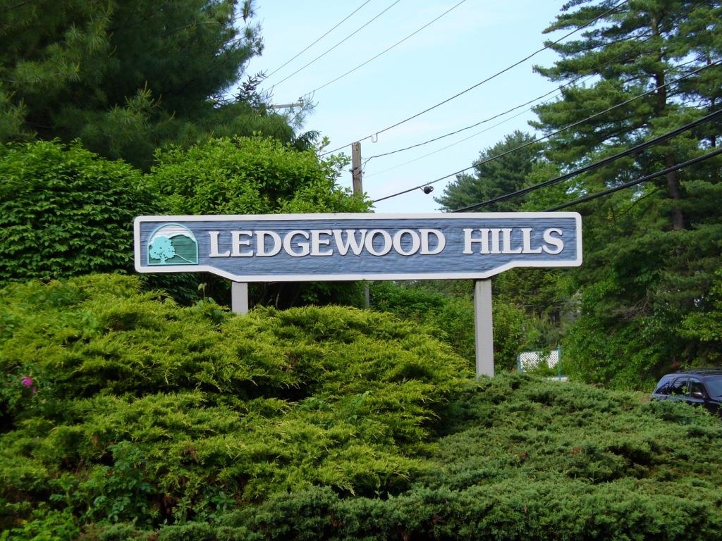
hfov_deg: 25.0
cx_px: 361
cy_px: 270
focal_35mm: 78
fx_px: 1627
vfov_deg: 18.9
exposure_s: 1/500
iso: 80
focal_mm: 12.8
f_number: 3.3
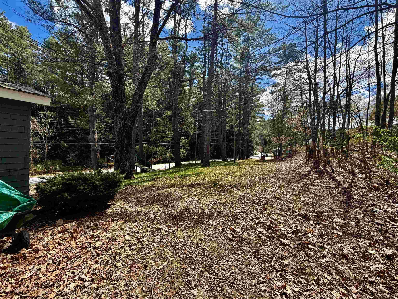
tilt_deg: +1.1
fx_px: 161
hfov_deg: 102.1
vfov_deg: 85.7
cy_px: 150
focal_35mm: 14
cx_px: 199
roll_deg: -0.4
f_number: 2.2
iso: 40
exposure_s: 1/770
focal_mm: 2.22
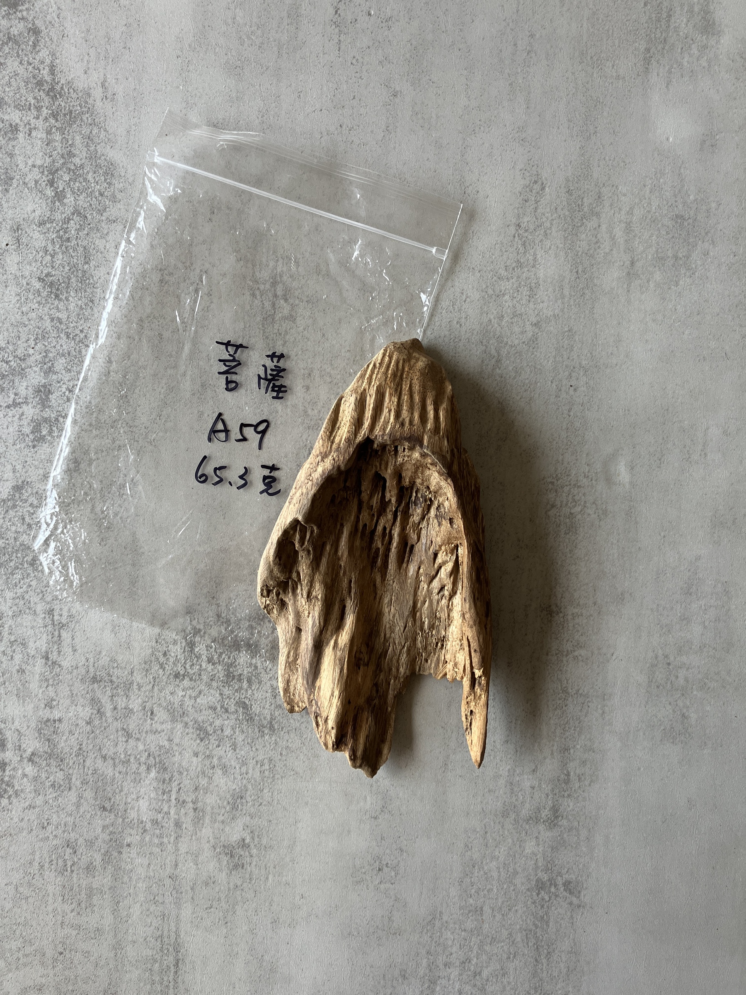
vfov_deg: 63.4
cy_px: 498
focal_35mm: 28
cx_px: 373
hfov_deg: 49.7
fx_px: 805
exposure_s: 1/106
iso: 80
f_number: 1.8
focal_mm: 3.99
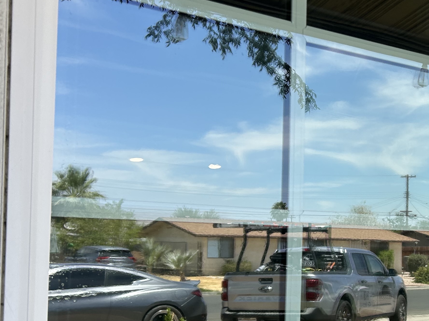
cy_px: 227
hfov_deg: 30.2
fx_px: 731
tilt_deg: +1.4
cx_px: 436
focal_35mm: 59
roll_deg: -0.8
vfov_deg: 24.6
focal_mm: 5.7
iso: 50
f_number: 1.5
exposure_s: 1/1209
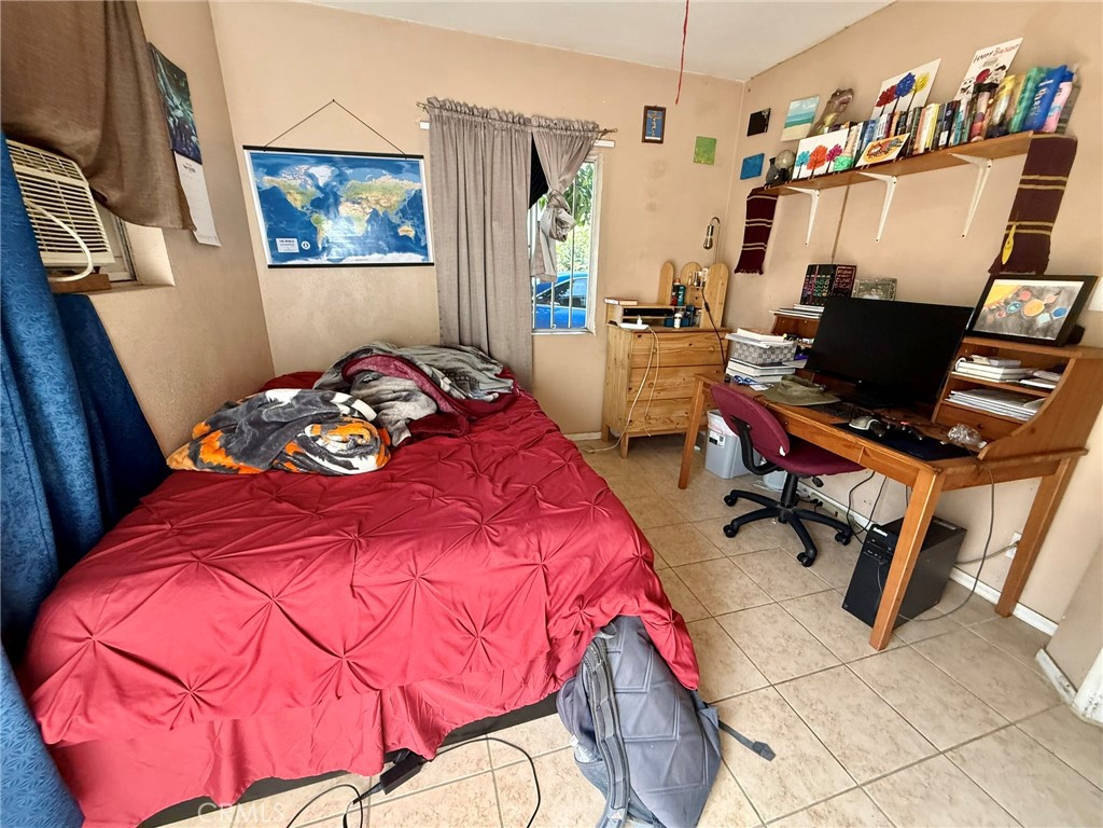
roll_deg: -1.4
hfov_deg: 102.1
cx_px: 552
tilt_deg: -18.1
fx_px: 446
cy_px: 414
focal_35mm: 14
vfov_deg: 85.7
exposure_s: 1/94
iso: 320
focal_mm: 2.22
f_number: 2.2
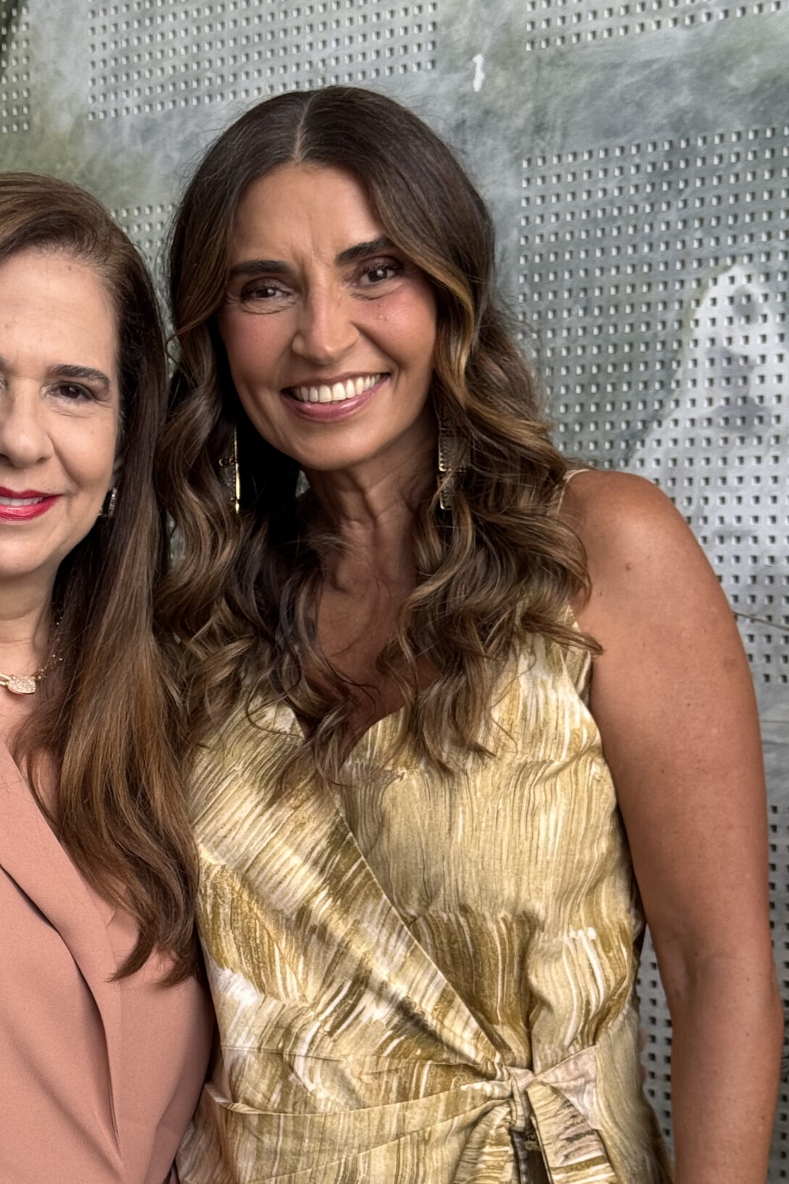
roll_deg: +0.9
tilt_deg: -8.1
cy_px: 859
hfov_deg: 17.4
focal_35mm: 78
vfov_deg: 25.7
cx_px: 157
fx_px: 2564
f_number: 1.78
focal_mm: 6.76
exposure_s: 1/125
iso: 50
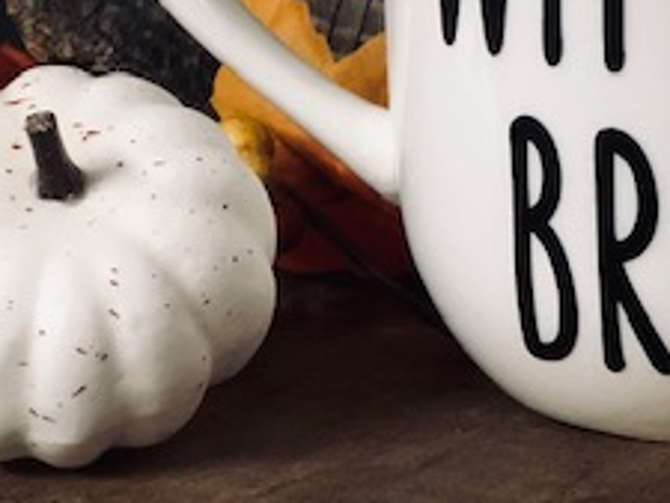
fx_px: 3137
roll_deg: +0.0
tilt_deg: -5.8
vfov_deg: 9.1
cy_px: -45
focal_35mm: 162
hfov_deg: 12.0
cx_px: 771
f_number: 2.8
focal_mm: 6.6
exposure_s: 1/30
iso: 250
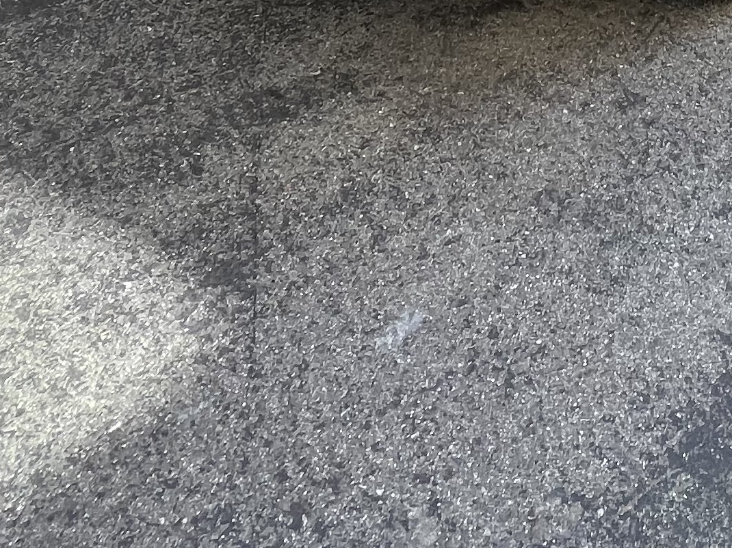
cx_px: 659
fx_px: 1036
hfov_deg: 36.5
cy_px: -482
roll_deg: -1.0
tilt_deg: -12.7
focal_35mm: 49
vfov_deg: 19.9
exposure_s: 1/99
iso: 50
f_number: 1.8
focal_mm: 1.57
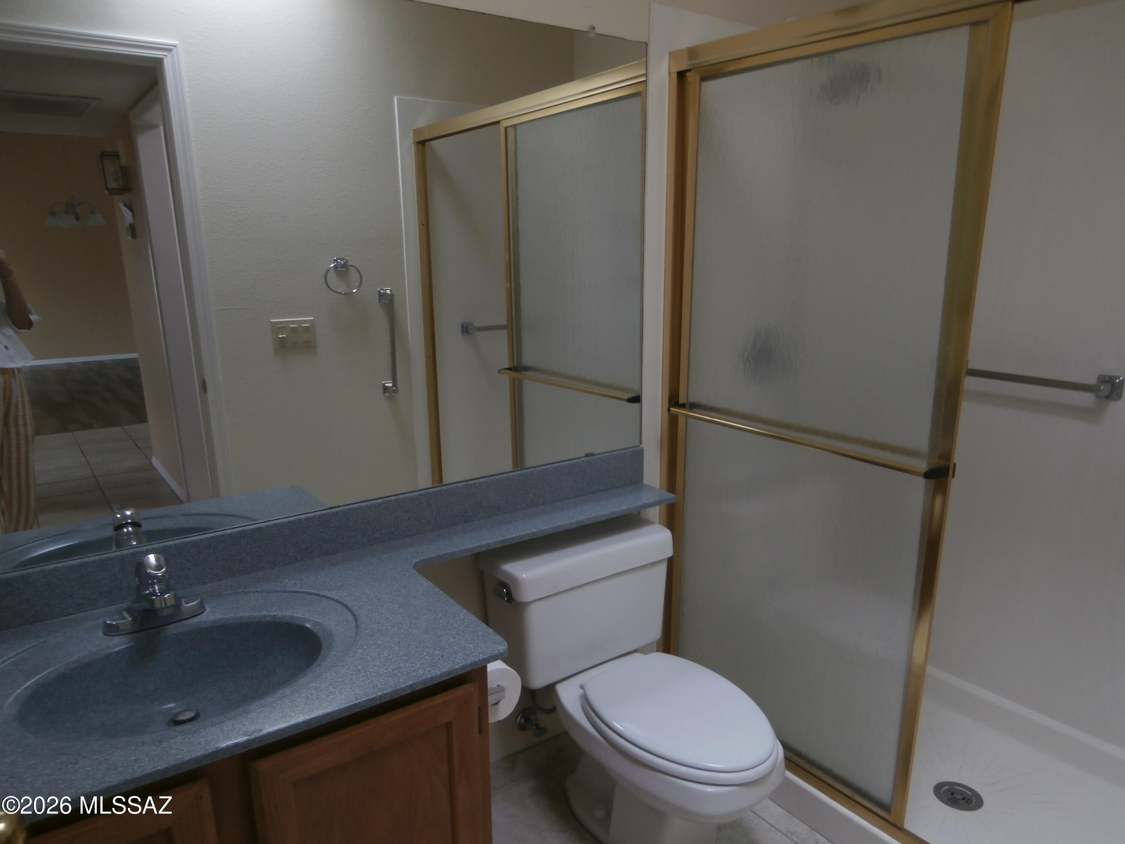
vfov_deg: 56.8
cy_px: 422
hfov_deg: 71.6
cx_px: 562
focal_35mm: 24
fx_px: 780
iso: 100
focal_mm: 4.2
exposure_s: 1/10
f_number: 3
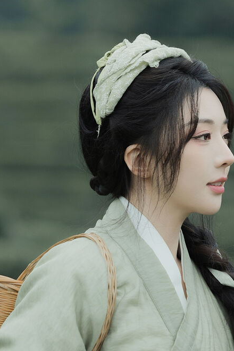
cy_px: 268
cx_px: 165
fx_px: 3987
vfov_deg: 5.0
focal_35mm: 409
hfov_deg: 3.4
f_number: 4
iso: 320
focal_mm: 150
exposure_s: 1/800
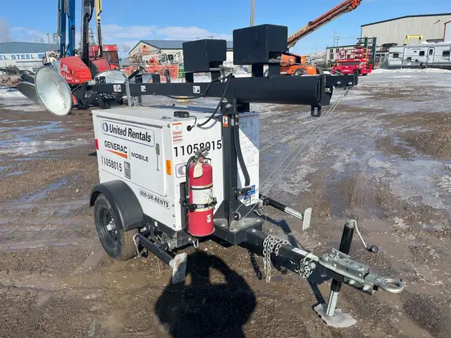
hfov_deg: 67.3
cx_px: 226
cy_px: 169
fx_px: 339
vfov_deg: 53.1
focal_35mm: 26
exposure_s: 1/5556
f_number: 1.6
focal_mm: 5.1
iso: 50
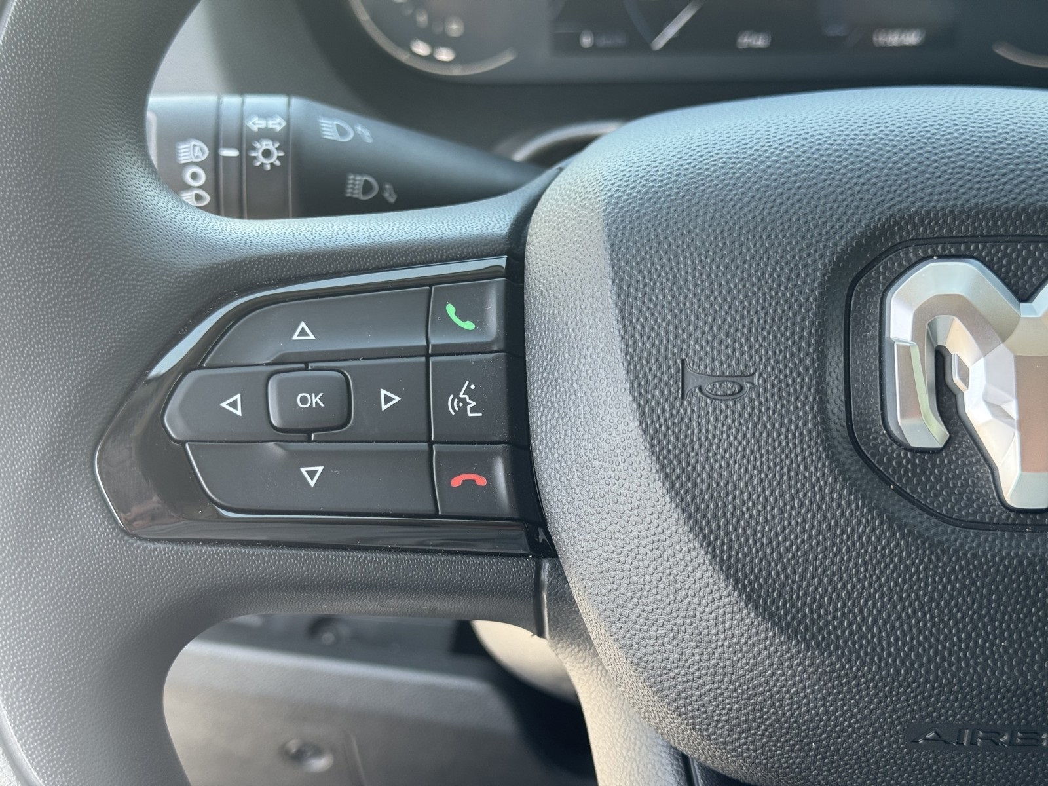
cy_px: 393
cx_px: 524
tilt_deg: -42.3
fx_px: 1453
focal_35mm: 48
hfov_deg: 39.7
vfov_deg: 30.3
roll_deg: -0.3
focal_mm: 6.76
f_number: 1.78
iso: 64
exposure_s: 1/121
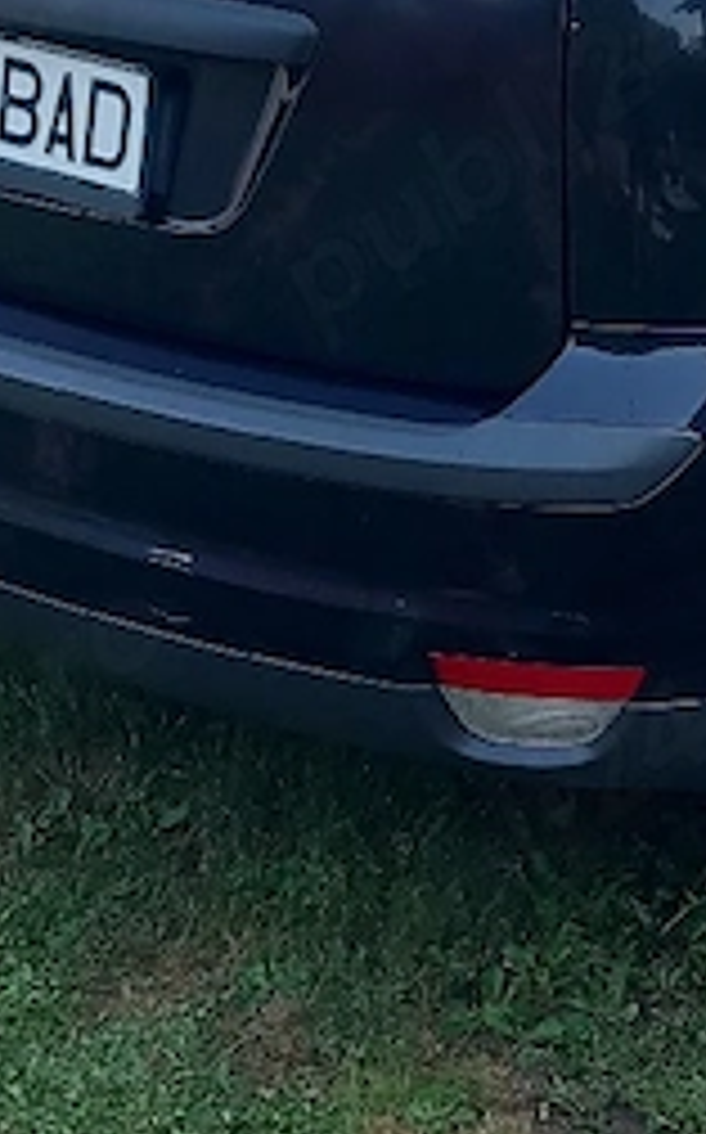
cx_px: 751
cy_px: 212
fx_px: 2808
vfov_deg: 22.5
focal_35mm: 91
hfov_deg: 14.1
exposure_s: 1/50
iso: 64
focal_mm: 4
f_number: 1.8
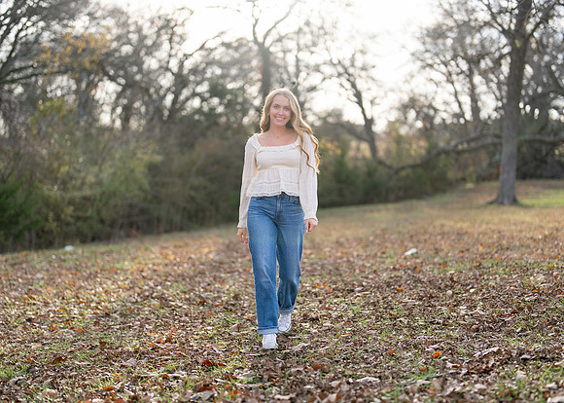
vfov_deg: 23.2
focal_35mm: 61
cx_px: 285
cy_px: 212
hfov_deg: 32.0
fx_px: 982
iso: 100
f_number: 1.2
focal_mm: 50
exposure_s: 1/1600
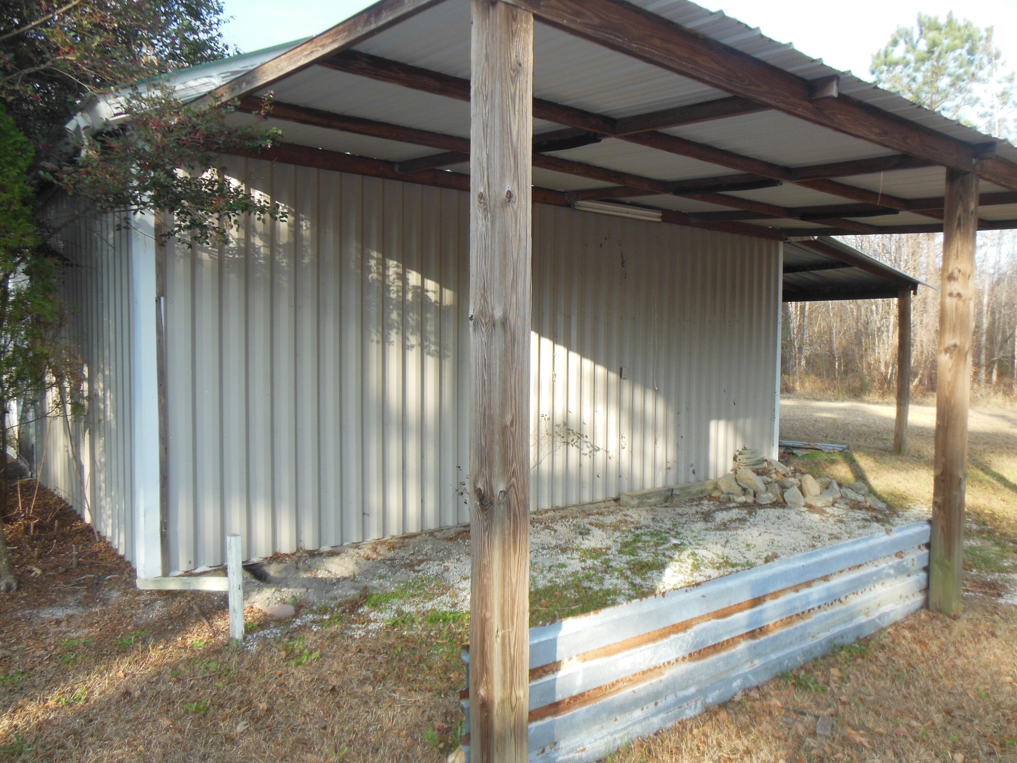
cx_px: 508
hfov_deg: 69.4
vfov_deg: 54.9
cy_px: 382
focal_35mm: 25
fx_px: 734
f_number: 3.2
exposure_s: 1/250
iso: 125
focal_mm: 4.5
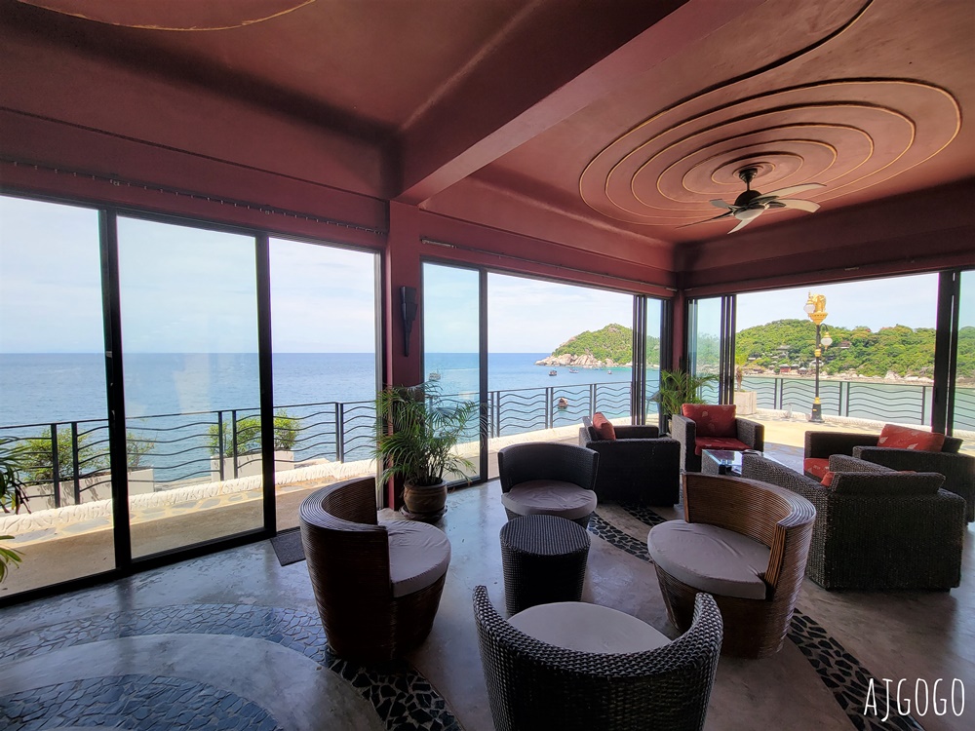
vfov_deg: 89.9
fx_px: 366
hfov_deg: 106.2
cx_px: 488
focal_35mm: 13
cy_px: 366
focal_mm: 2.2
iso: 50
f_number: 2.2
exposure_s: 1/547
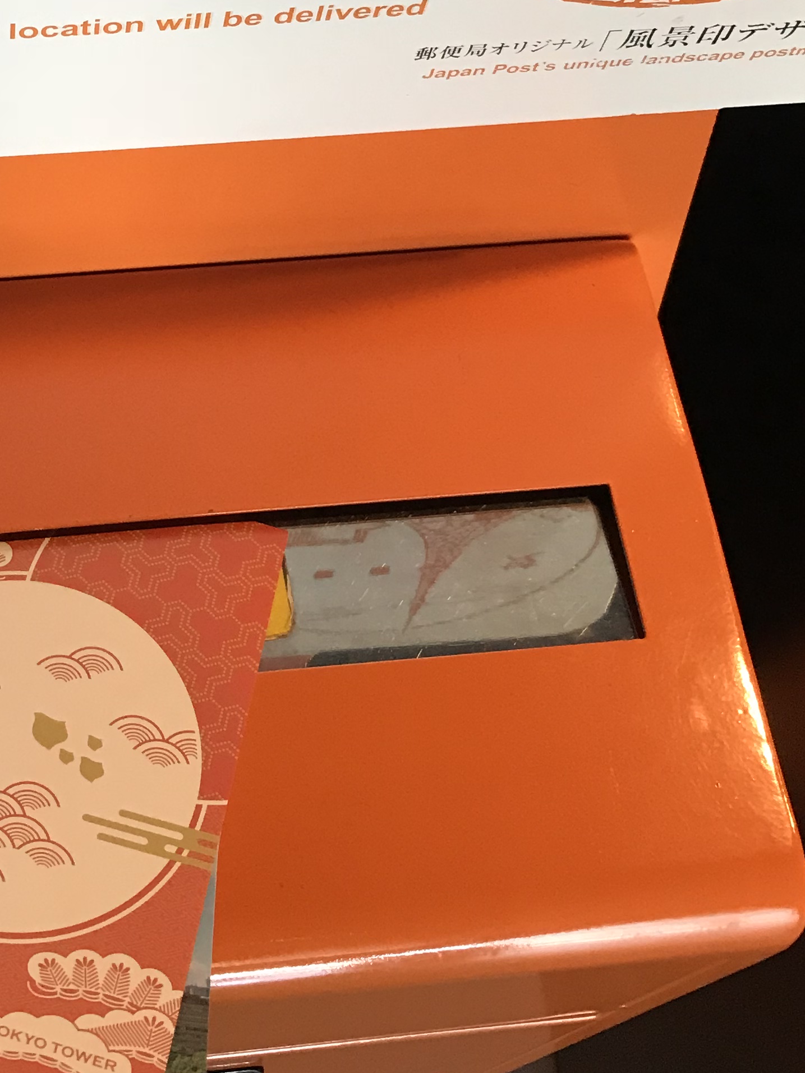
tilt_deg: -60.4
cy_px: 263
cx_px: 85
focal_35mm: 59
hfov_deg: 24.1
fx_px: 1829
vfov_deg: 32.1
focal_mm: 3.99
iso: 64
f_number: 1.8
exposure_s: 1/17
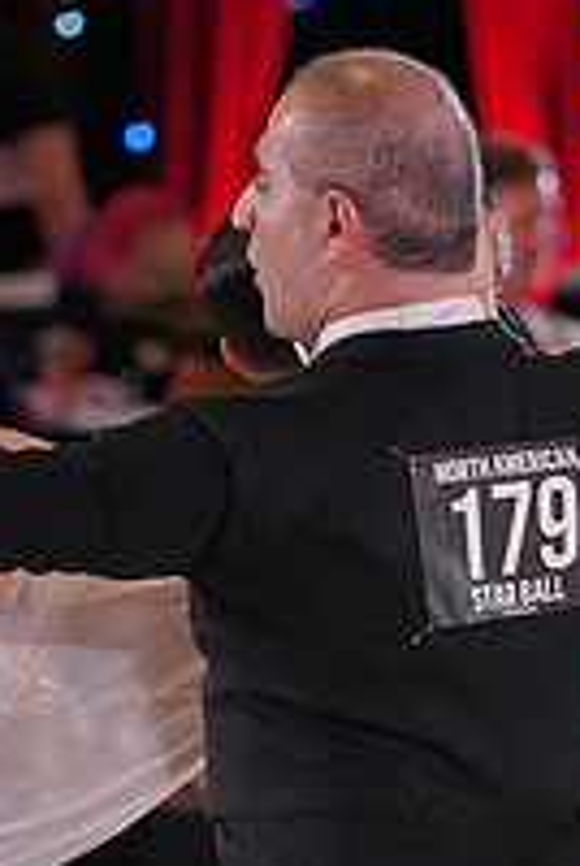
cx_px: 439
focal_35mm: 495
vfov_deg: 4.1
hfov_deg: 2.8
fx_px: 11920
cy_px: 1074
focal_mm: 171
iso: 1600
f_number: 4
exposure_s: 1/500
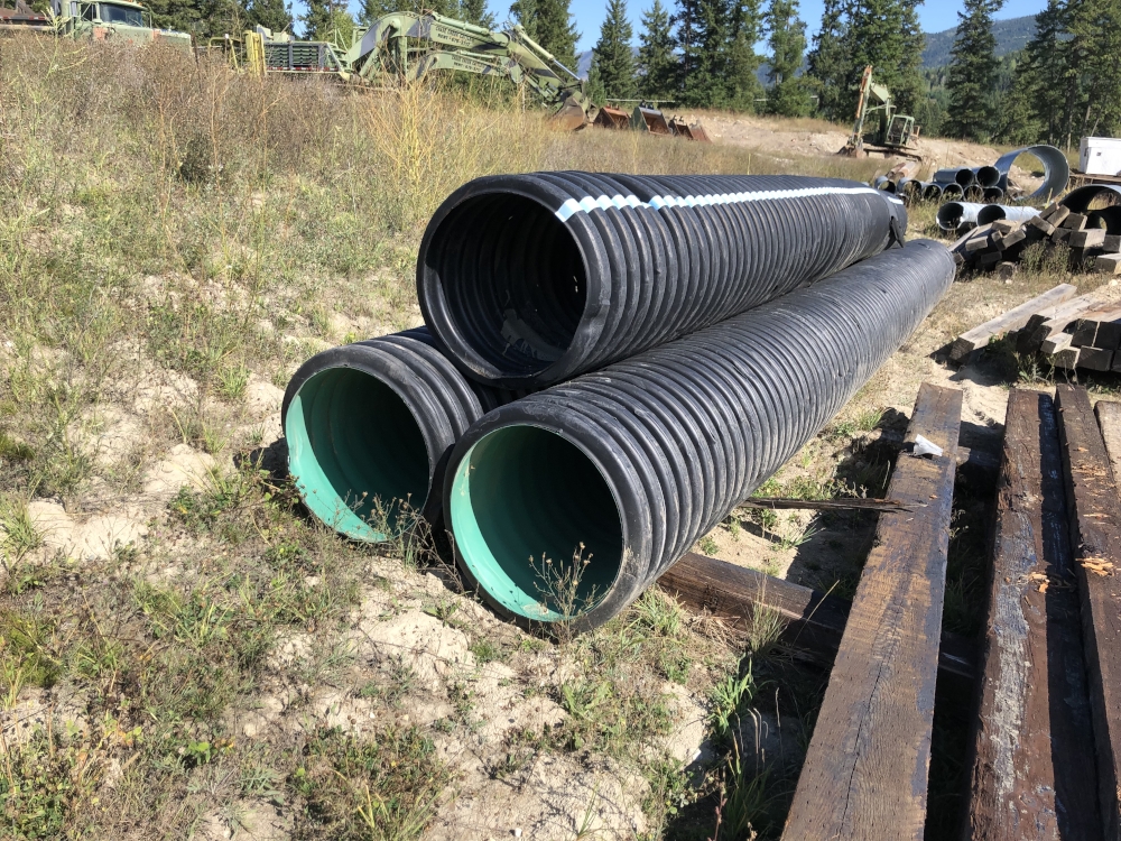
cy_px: 420
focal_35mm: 28
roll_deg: -0.9
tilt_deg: -17.3
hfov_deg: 63.4
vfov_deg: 49.7
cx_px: 560
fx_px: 907
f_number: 1.8
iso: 20
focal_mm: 3.99
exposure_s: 1/1104
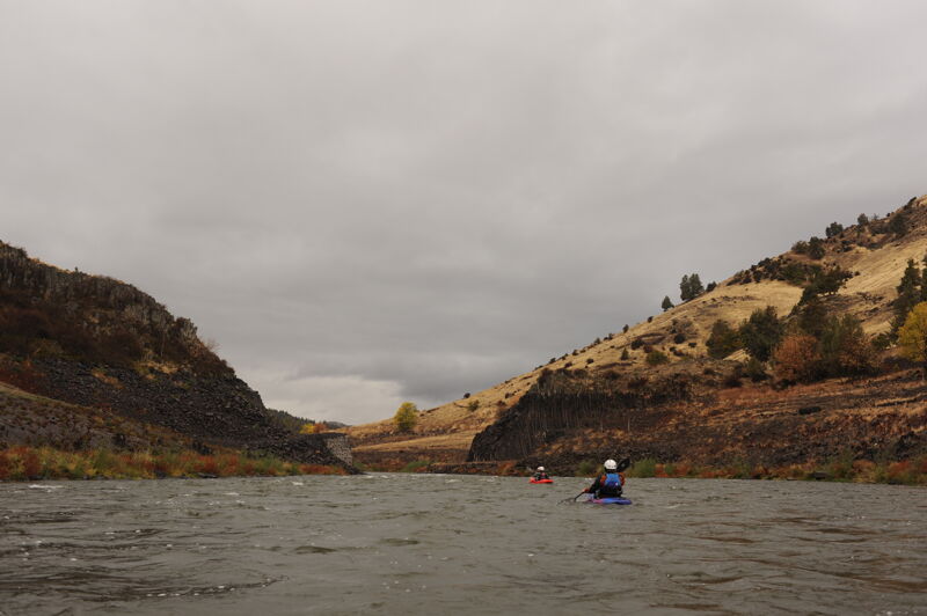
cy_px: 308
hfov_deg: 54.5
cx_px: 464
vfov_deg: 37.8
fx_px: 900
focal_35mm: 35
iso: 500
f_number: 6.3
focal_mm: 35
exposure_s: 1/400
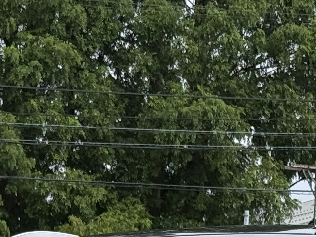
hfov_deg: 9.9
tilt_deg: +2.2
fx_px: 1826
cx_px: 41
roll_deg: -1.1
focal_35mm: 200
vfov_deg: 7.3
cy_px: 404
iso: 64
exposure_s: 1/2033
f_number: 1.78
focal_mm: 6.76
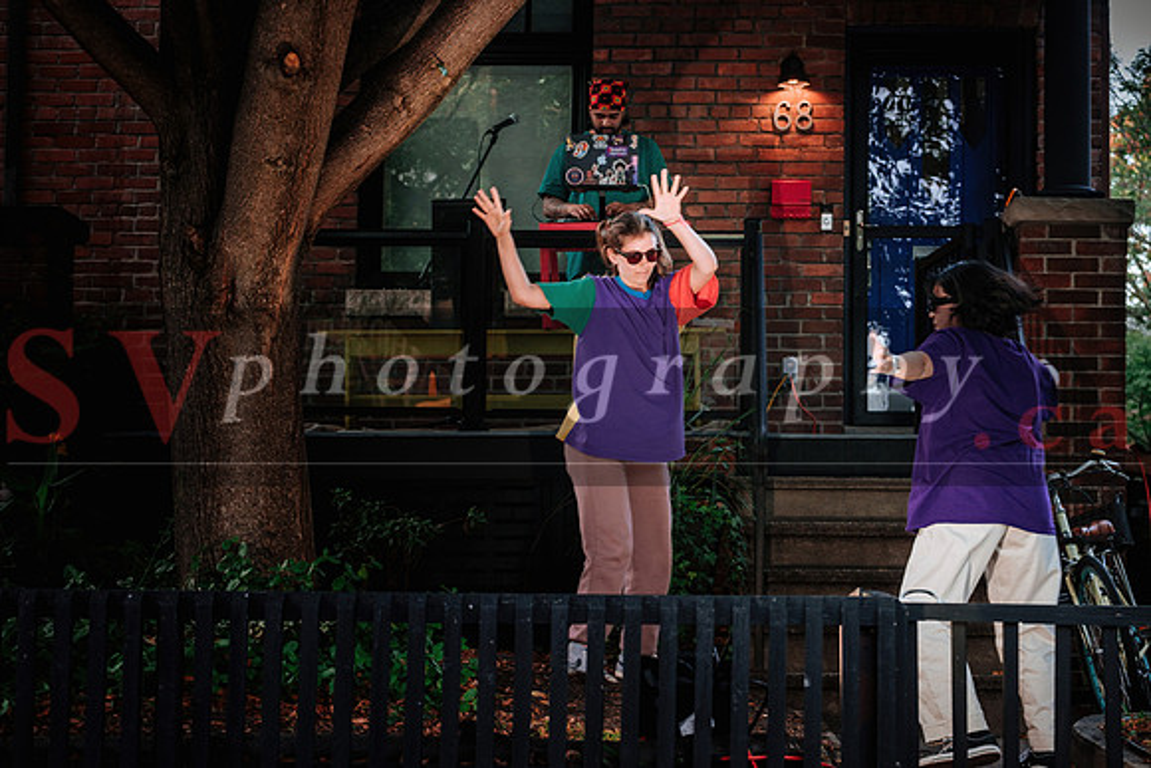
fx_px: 2398
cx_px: 576
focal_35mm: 75
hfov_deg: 27.0
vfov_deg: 18.2
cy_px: 384
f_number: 2.8
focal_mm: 50
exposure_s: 1/200
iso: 400
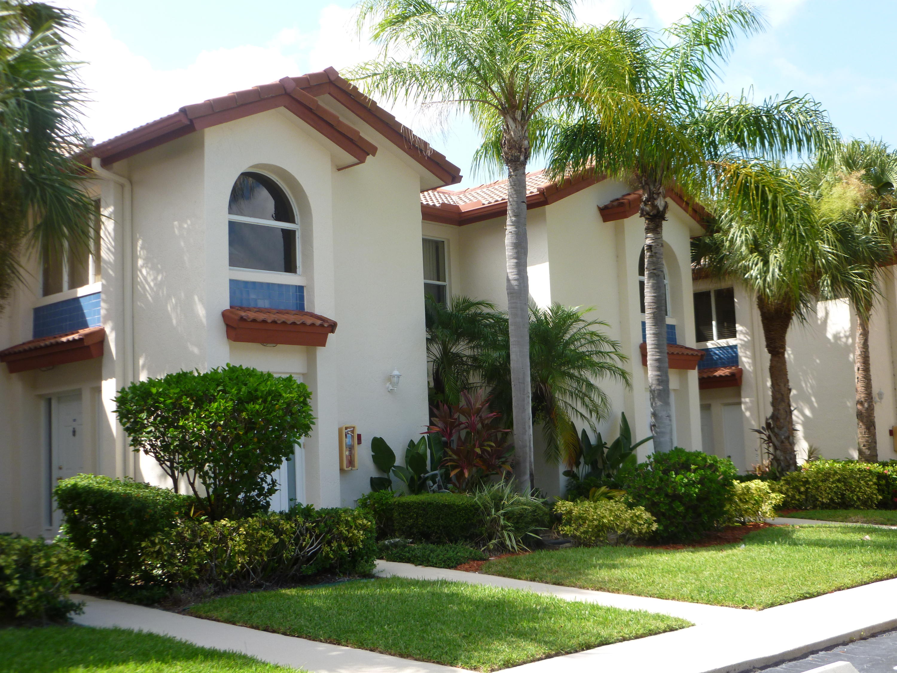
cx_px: 448
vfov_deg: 32.9
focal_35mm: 44
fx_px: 1140
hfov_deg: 42.9
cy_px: 336
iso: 100
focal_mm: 7.9
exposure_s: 1/320
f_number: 3.8
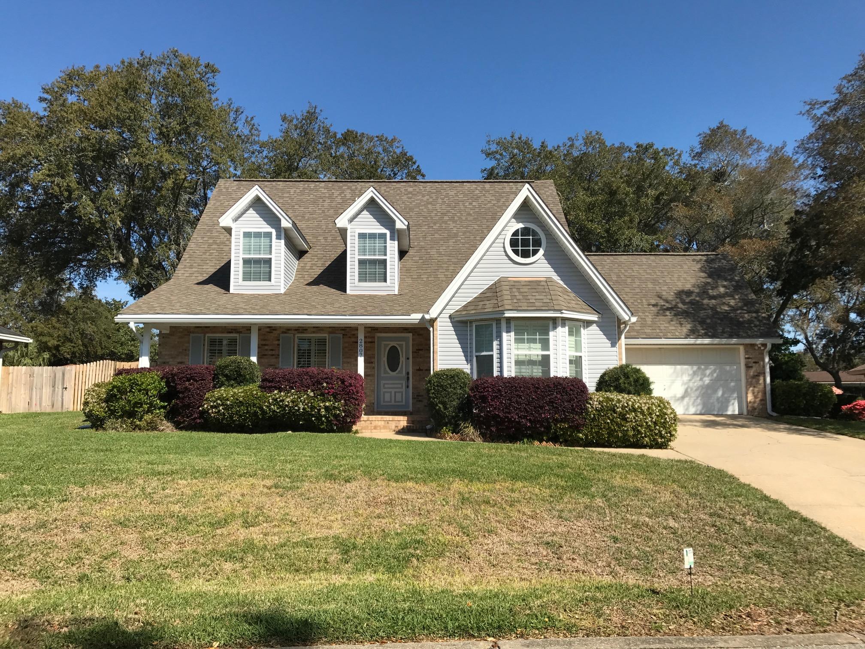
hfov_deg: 63.4
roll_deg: -0.2
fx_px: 700
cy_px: 324
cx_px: 432
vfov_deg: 49.7
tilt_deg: +8.7
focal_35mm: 28
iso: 20
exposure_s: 1/2660
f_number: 1.8
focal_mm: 3.99
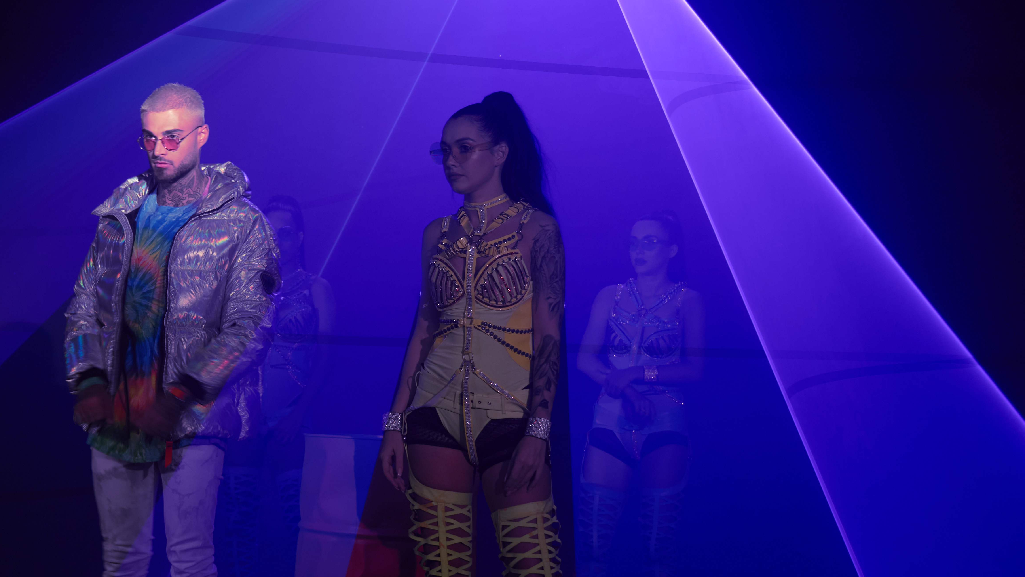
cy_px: 303
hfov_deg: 30.4
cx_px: 233
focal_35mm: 68
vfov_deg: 17.7
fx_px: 1848
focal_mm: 39
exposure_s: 1/20
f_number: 4
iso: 320
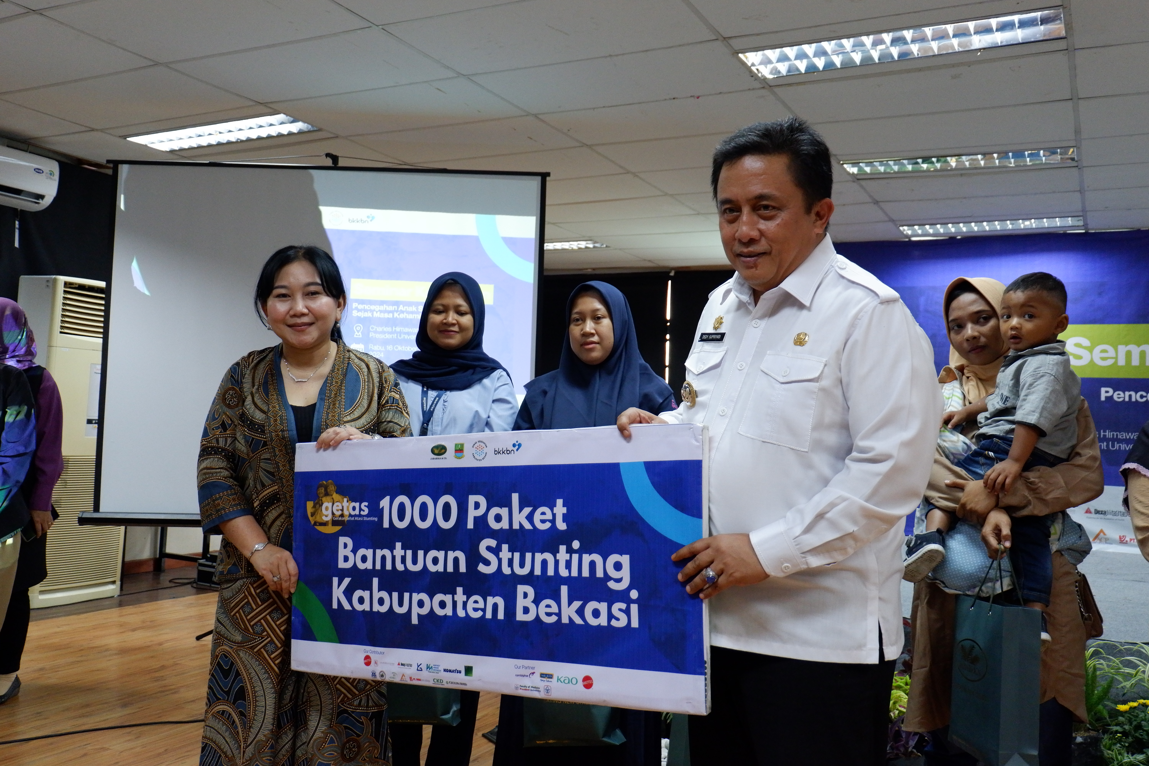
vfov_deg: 43.6
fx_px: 957
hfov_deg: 61.9
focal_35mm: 30
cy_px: 383
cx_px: 574
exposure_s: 1/140
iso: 2000
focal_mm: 20.1
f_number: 3.8
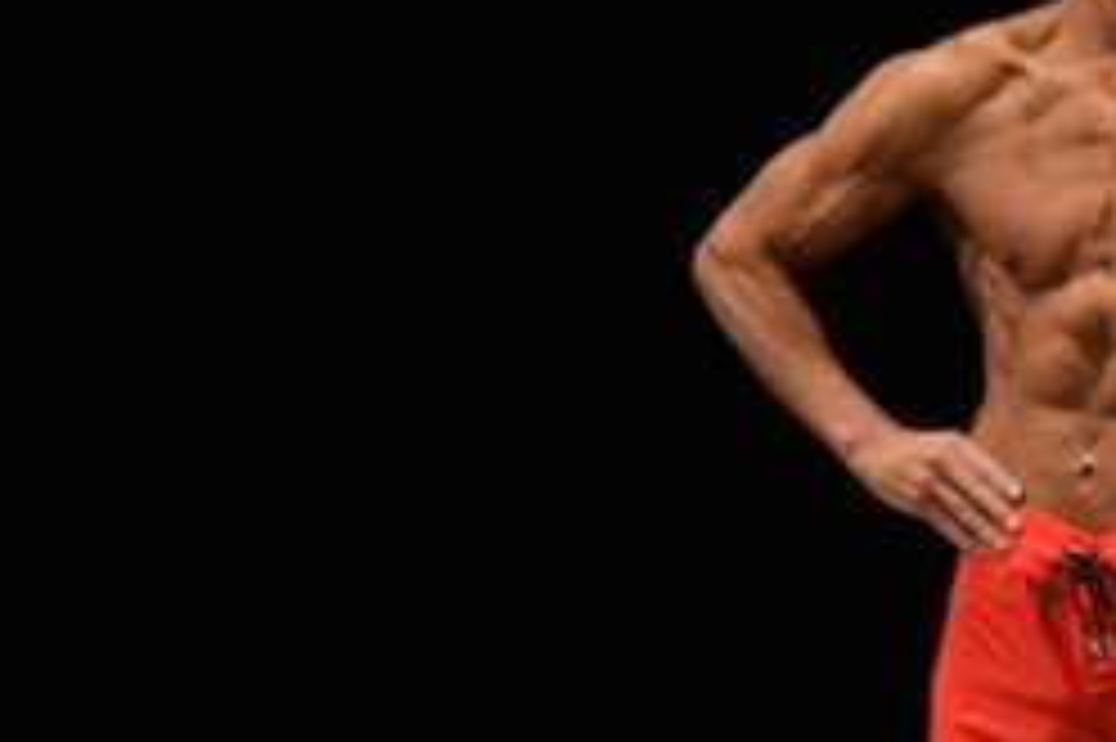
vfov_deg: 1.5
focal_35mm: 939
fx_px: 29089
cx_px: 1330
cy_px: 630
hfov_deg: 2.2
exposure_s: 1/400
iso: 3200
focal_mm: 200
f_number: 5.6
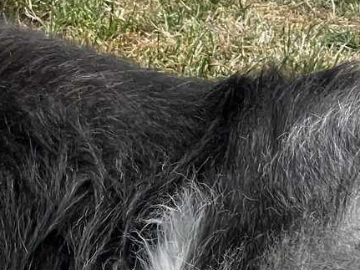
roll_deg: +1.6
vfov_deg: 5.2
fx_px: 2974
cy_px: 191
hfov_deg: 6.9
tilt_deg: -15.0
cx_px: -23
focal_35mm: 286
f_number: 2.8
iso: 250
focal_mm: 9
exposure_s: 1/60
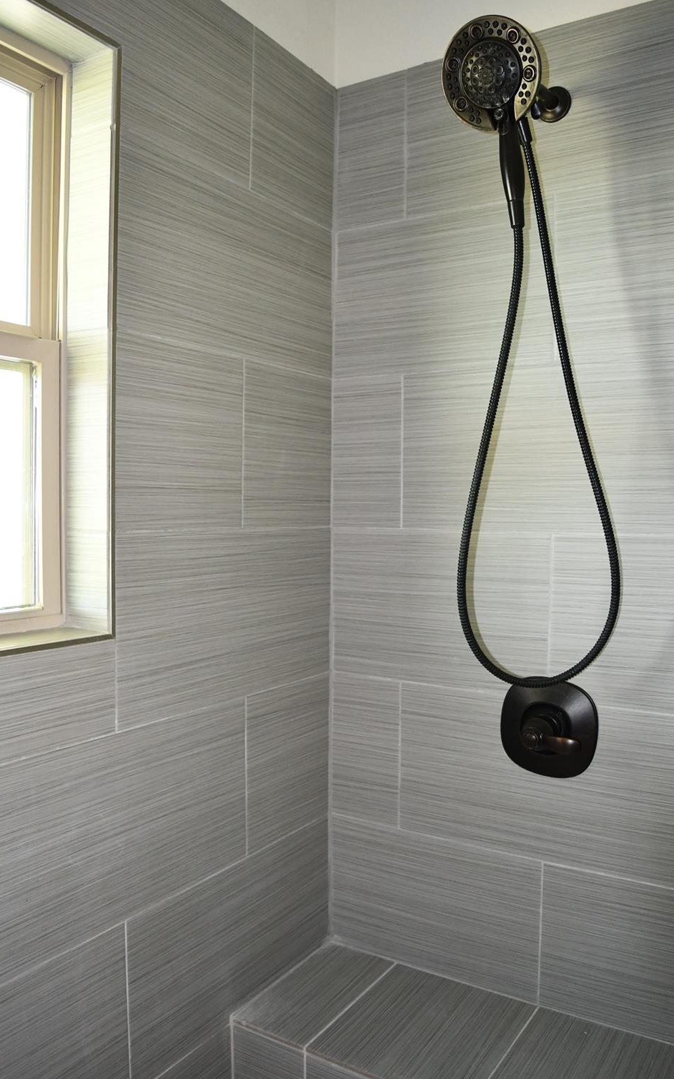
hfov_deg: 44.5
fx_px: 823
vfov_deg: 66.5
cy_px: 539
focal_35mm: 28
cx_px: 340
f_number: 3.5
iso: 1400
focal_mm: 18
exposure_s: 1/60
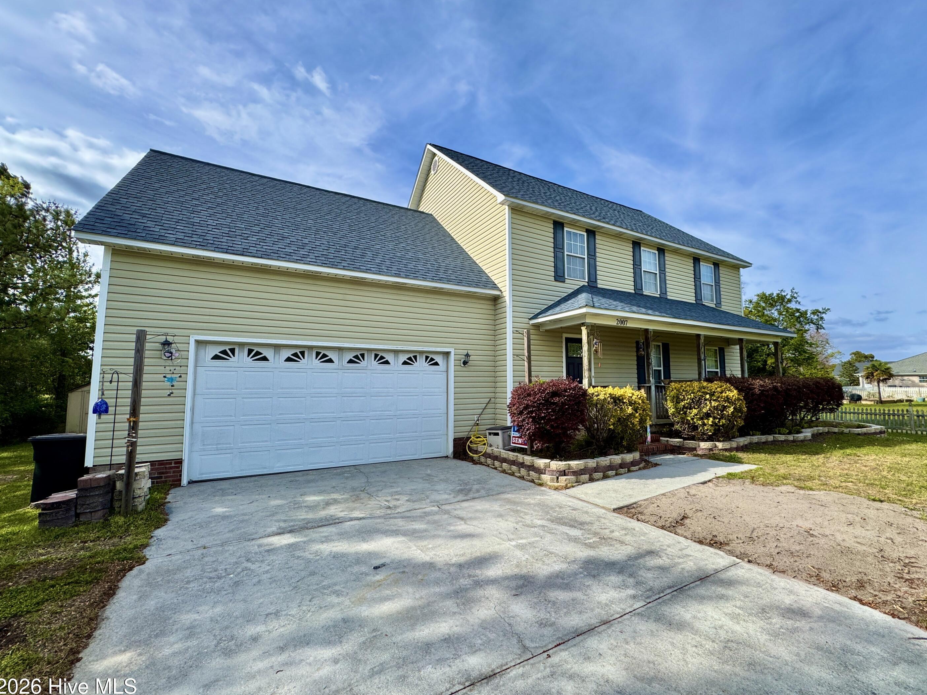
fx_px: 402
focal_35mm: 15
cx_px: 475
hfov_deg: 98.2
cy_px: 348
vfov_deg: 81.7
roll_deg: -0.2
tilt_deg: +3.9
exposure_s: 1/1094
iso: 50
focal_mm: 2.22
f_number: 2.2
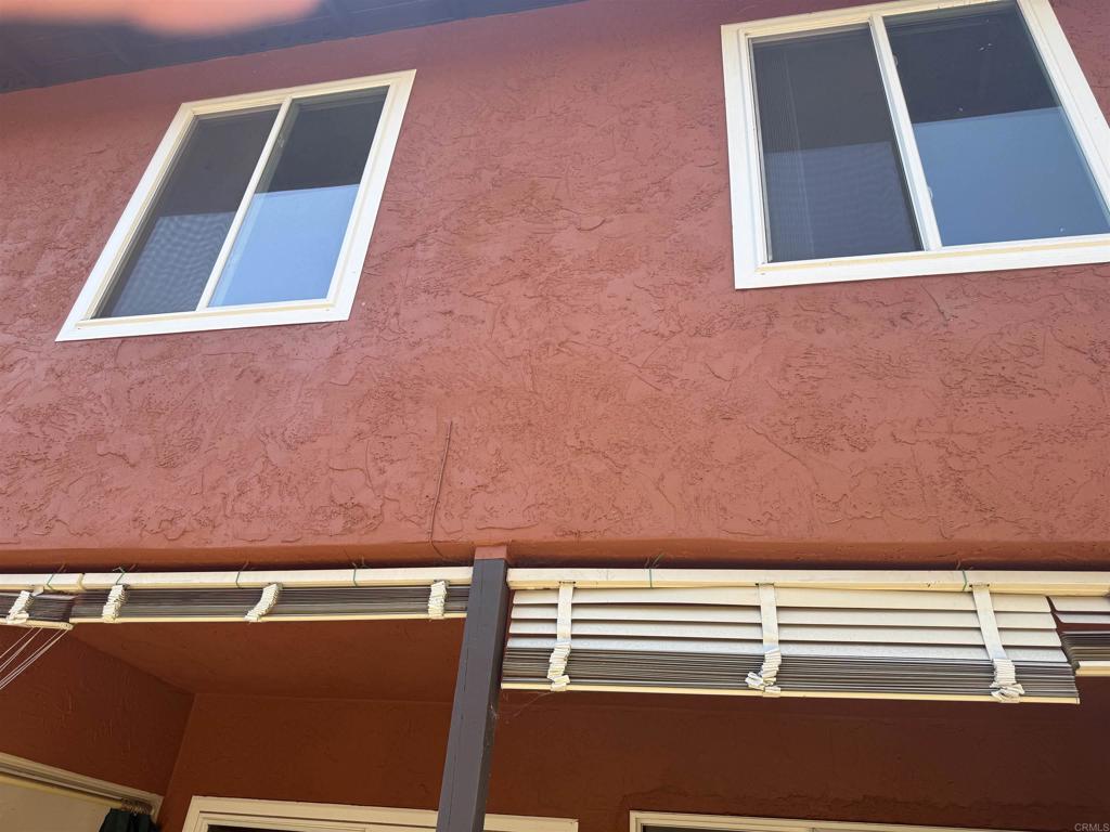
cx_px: 555
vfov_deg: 56.8
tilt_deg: +32.9
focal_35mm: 24
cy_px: 416
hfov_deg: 71.6
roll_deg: -5.9
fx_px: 770
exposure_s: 1/602
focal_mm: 6.76
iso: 100
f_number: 1.78
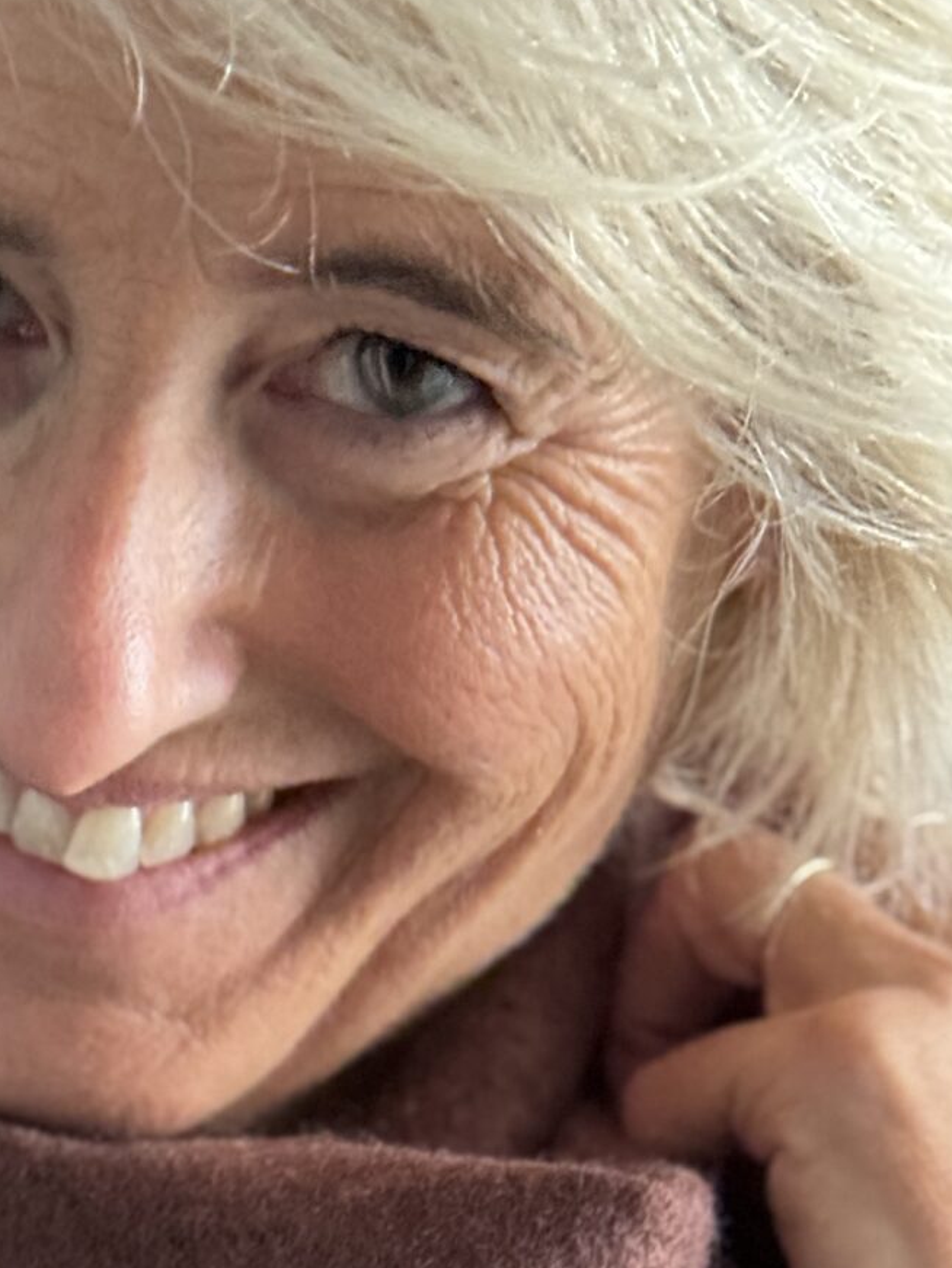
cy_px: 1820
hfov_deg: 10.3
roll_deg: +0.0
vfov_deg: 13.3
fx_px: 5167
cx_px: -265
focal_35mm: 141
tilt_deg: -5.4
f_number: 1.78
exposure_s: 1/40
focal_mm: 6.76
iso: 500
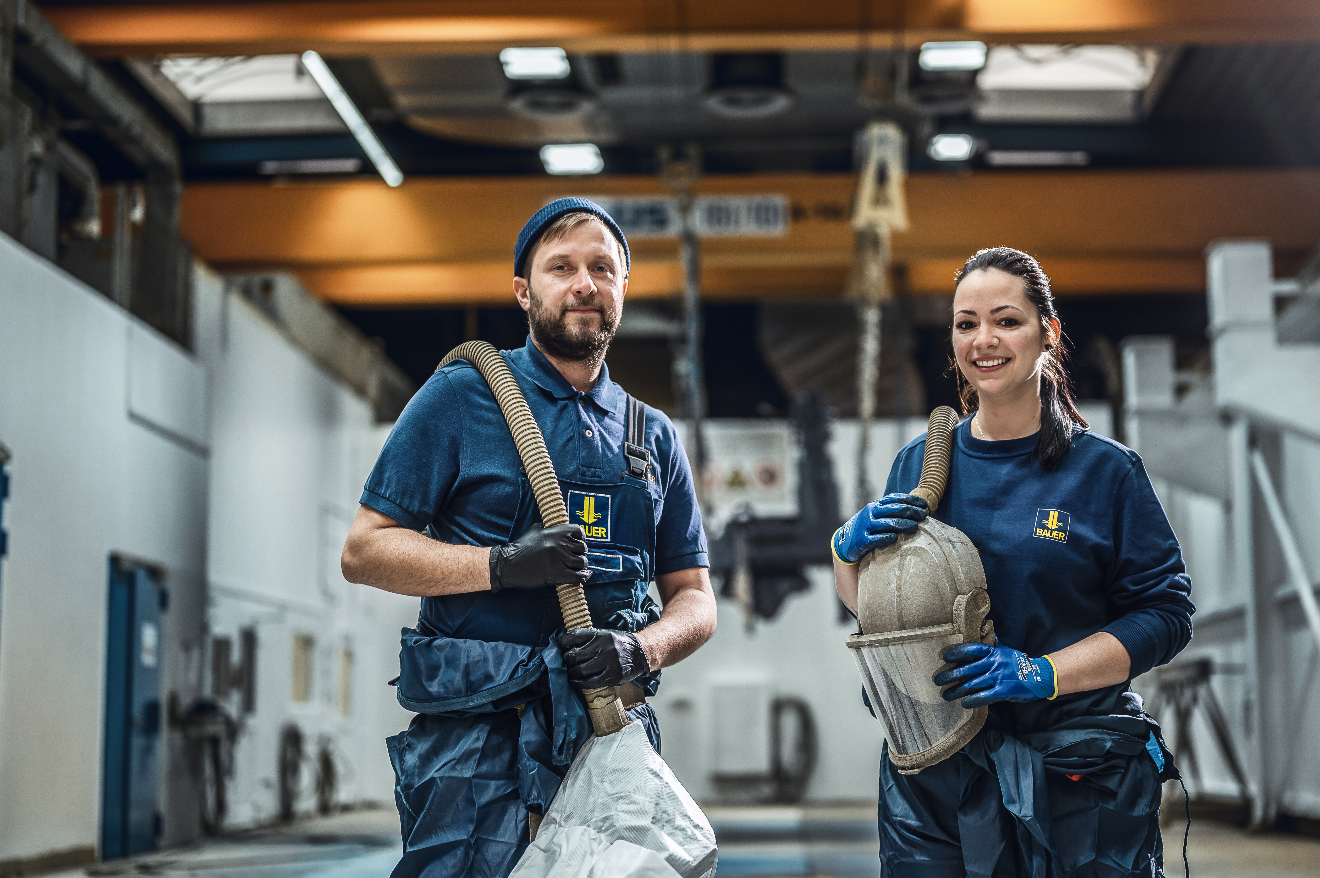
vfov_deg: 22.6
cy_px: 434
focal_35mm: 60
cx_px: 736
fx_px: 2198
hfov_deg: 33.4
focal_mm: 50
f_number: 1.8
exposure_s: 1/200
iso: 100
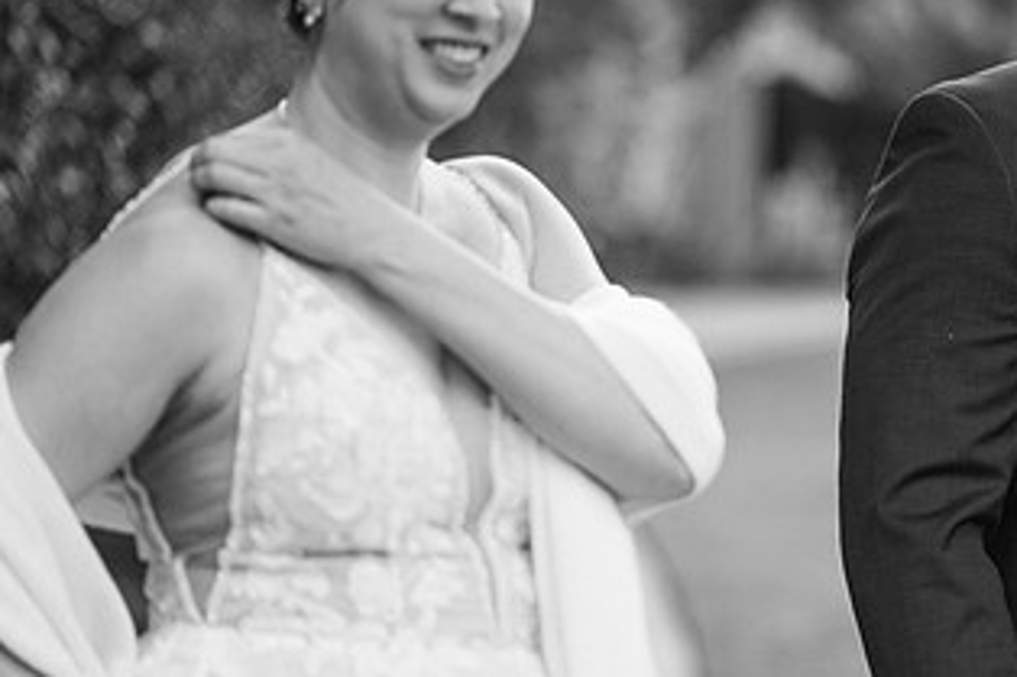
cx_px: 910
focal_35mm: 157
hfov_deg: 13.0
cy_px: 295
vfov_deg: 8.7
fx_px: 4433
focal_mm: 85
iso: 1000
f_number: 2
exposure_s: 1/2500
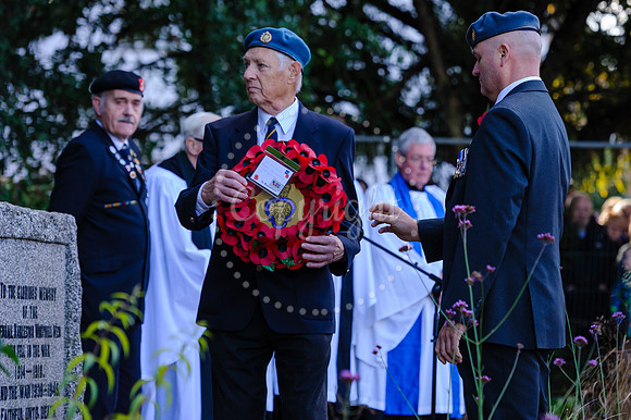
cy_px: 162
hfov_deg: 11.5
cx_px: 388
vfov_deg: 7.7
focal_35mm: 178
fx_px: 3121
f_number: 4.8
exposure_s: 1/500
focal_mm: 145
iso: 800
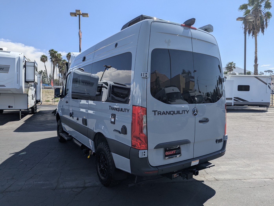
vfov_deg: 56.9
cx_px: 137
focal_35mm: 24
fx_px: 190
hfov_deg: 71.5
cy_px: 103
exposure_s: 1/2262
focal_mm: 6.81
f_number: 1.85
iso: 47
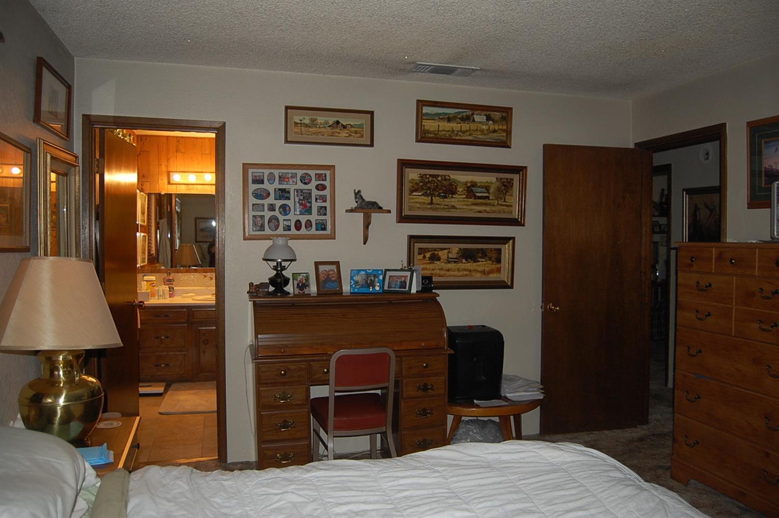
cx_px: 390
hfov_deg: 67.4
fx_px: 584
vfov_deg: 47.8
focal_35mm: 27
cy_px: 259
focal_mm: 18
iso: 400
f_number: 3.5
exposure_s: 1/60
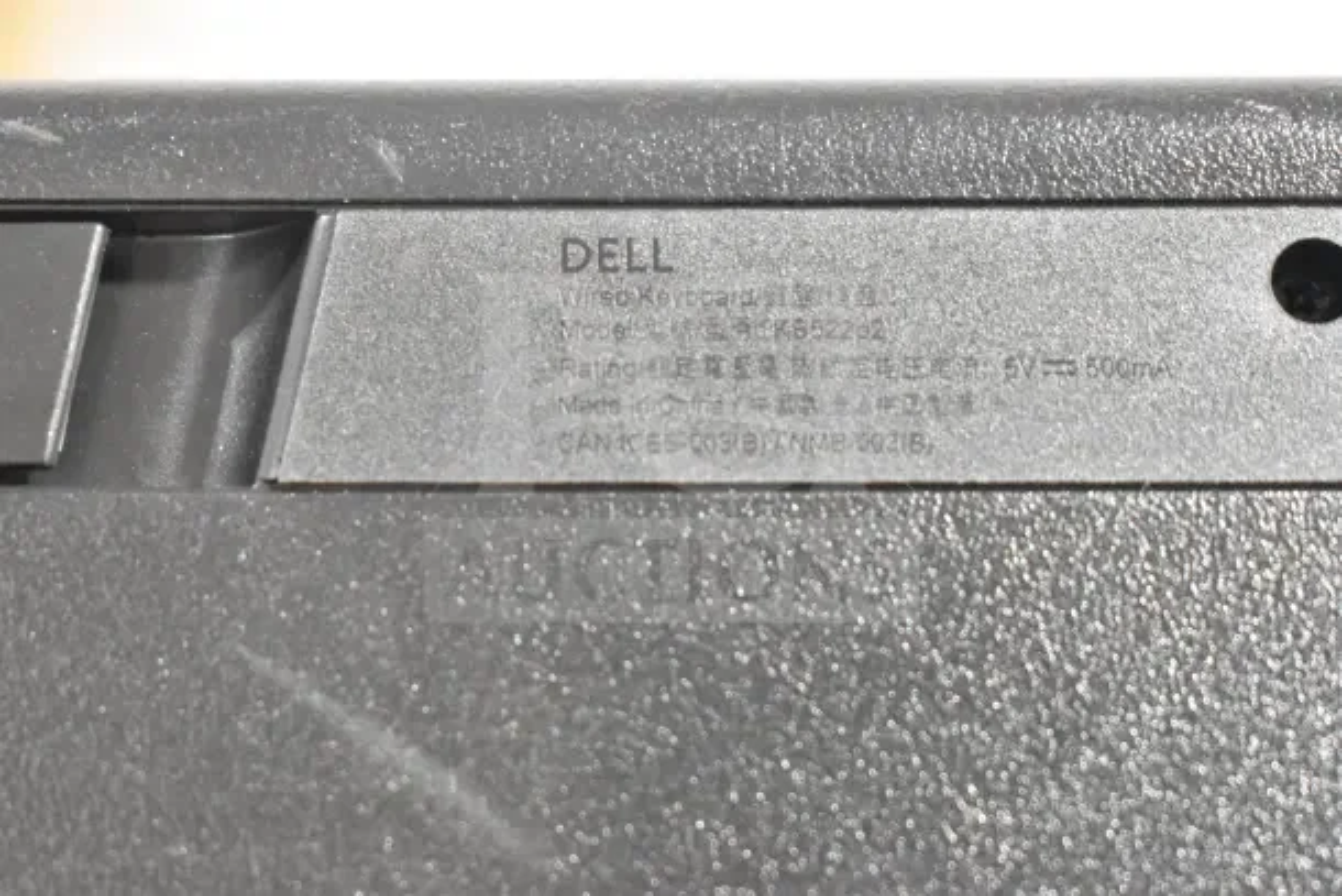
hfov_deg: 28.1
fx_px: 2684
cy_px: 448
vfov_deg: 18.9
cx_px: 671
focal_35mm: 72
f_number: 5.3
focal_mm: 48
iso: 9000
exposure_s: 1/80
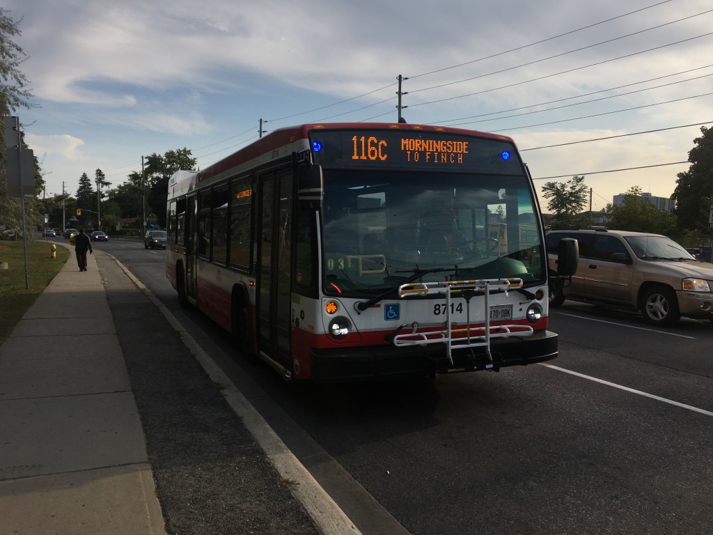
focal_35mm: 29
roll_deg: -1.5
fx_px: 597
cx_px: 356
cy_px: 268
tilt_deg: +0.1
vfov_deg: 48.2
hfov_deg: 61.7
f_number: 2.2
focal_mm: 4.15
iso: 25
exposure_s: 1/1026
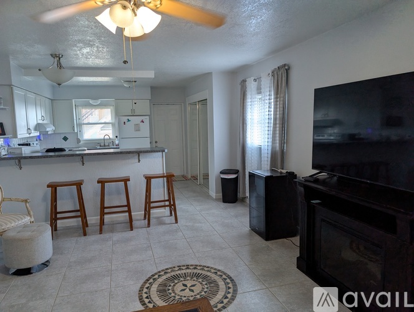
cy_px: 156
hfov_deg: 71.5
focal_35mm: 24
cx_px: 207
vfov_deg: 56.9
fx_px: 287
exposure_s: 1/40
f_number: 1.68
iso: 89
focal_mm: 6.9
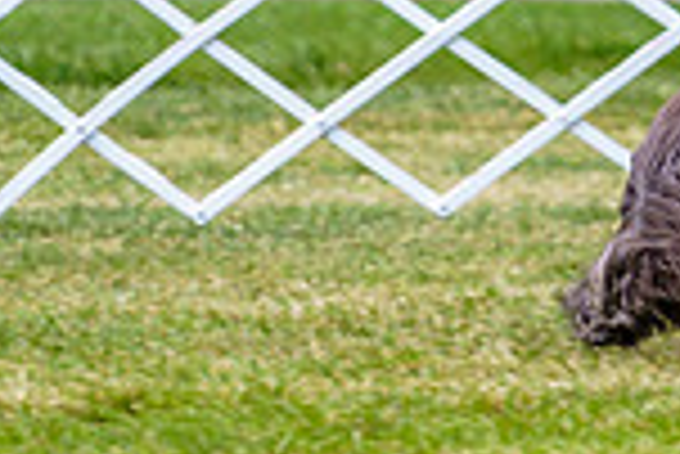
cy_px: -218
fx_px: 14501
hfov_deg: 2.7
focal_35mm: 767
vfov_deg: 1.8
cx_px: 896
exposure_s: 1/500
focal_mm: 200
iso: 250
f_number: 4
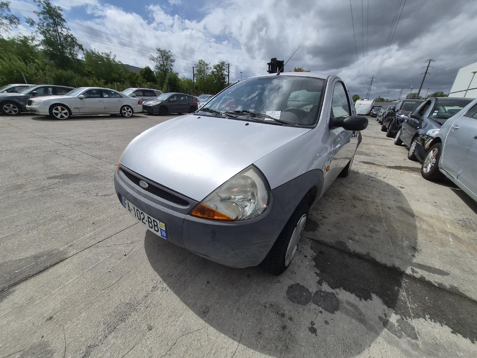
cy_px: 179
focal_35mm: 13
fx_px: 179
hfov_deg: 106.2
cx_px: 238
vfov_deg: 89.9
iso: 40
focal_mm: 1.74
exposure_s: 1/10000
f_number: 2.2
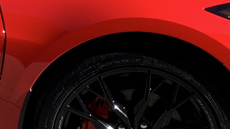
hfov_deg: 12.4
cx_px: -138
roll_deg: -0.8
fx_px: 994
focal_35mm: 163
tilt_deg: -15.7
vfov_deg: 7.4
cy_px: 28
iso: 25
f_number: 1.8
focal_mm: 4.25
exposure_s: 1/1299
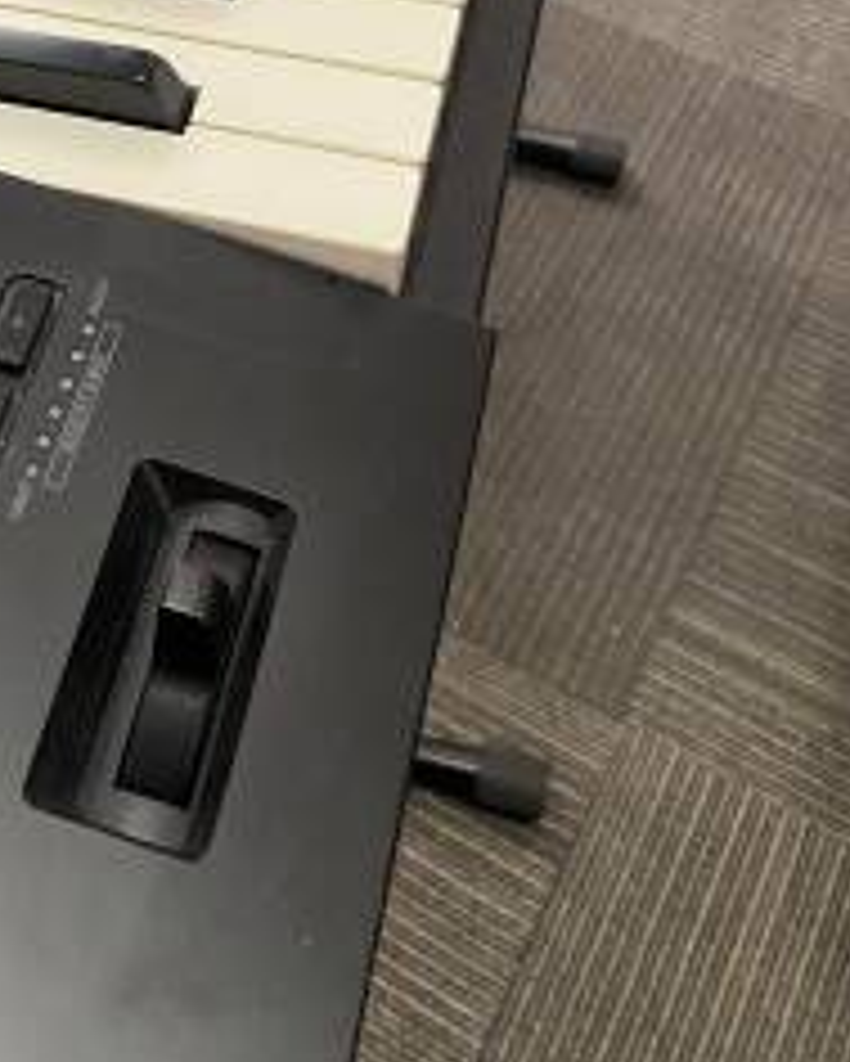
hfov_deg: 26.9
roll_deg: +0.0
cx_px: 229
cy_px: -45
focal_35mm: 56
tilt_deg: -43.8
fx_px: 1760
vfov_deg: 30.7
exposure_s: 1/60
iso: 160
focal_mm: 4.25
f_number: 1.8
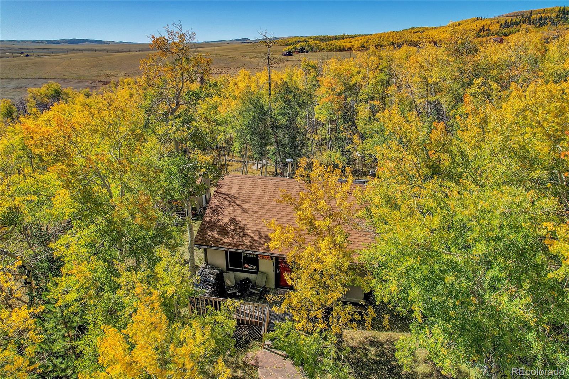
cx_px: 284
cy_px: 190
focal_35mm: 22
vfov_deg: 57.2
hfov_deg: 78.6
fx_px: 348
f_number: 2.8
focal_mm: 8.4
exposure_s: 1/2500
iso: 110
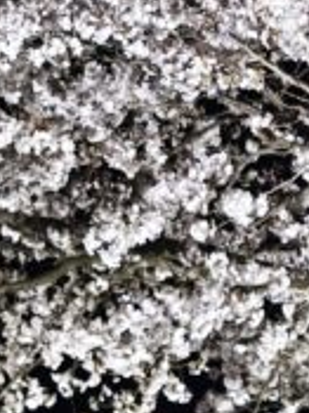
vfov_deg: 9.8
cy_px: 1161
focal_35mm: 164
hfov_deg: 8.9
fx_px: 1954
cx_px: 432
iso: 2500
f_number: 1.6
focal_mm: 6.57
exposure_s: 1/25
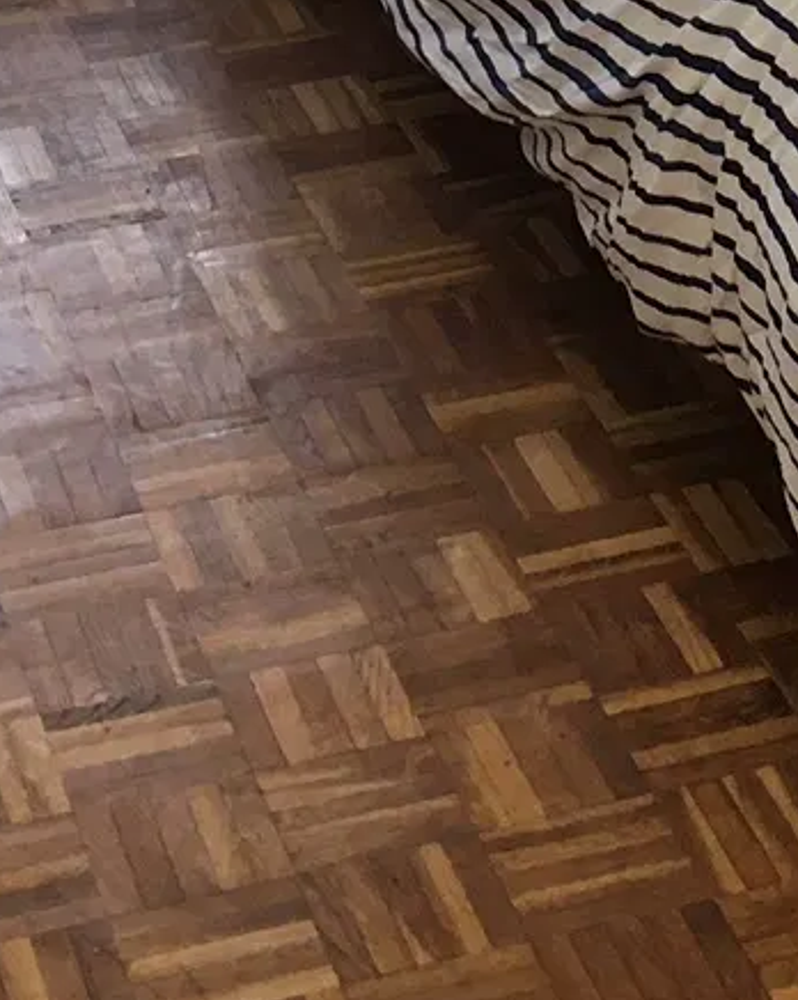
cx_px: 764
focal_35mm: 131
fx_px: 3873
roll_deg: +0.6
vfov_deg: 13.3
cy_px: -773
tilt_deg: -11.0
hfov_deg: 11.7
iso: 100
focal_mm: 4.15
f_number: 2.2
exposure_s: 1/33
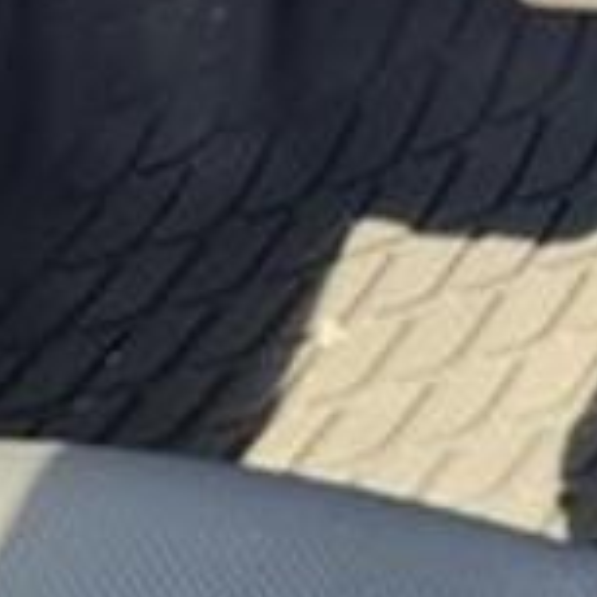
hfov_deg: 11.2
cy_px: -617
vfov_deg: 10.4
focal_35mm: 154
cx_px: 636
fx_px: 3005
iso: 40
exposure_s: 1/120
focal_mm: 5.4
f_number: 1.8
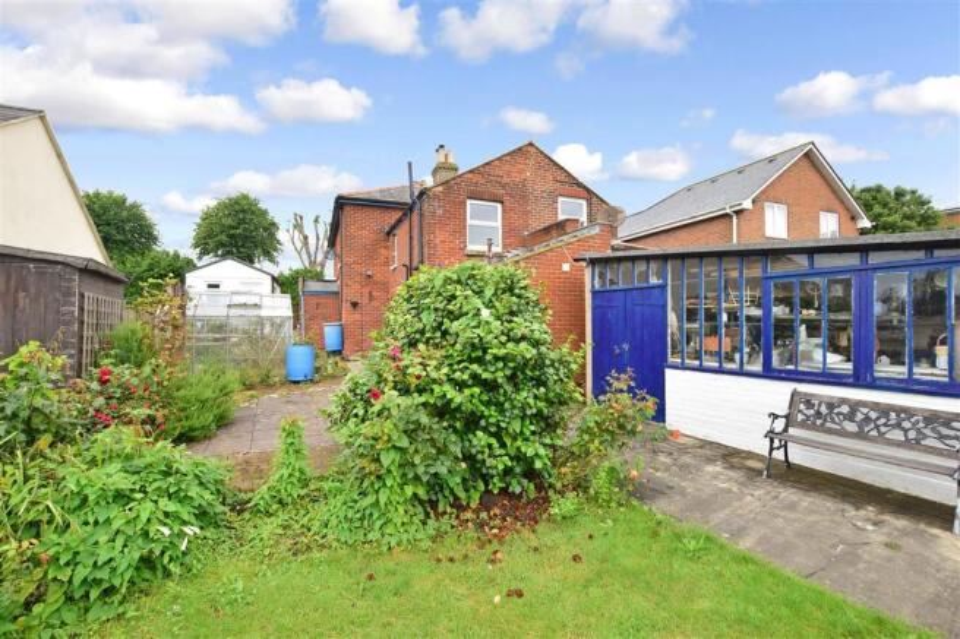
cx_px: 480
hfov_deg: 100.4
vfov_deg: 77.3
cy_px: 320
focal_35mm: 15
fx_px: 400
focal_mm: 10
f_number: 13
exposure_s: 1/200
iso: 640
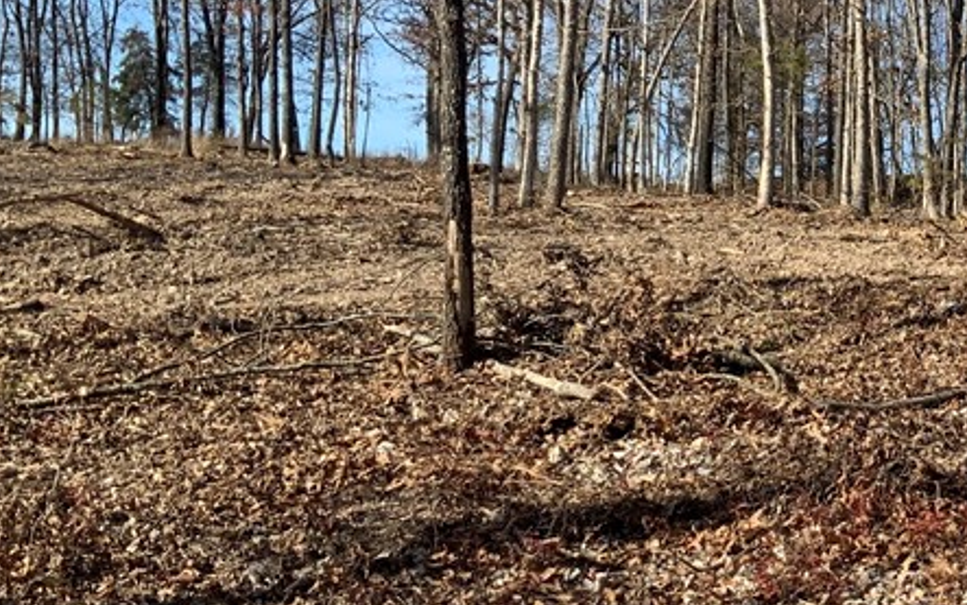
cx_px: 1028
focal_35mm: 71
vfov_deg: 18.3
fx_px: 1871
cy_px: 347
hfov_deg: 26.9
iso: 16
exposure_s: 1/1311
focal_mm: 3
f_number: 1.8
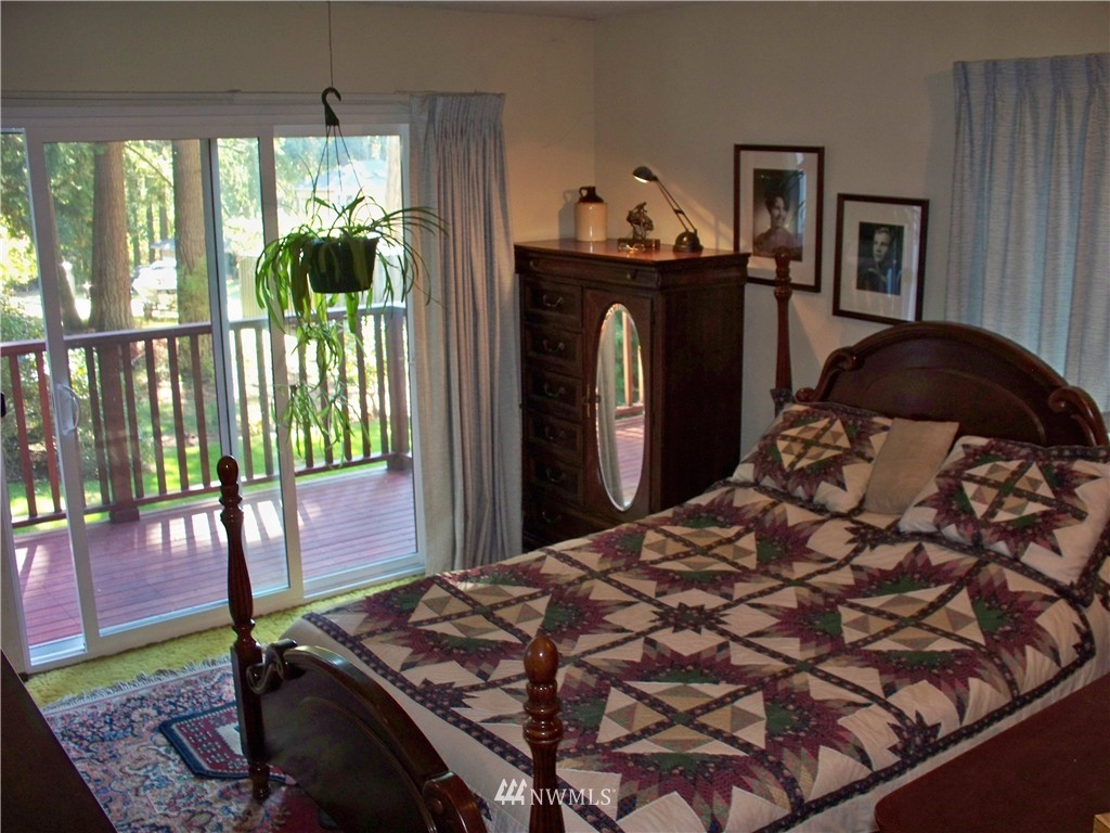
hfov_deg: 52.6
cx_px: 555
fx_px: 1122
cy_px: 416
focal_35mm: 35
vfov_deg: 40.7
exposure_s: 1/30
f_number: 2.8
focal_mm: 7.54
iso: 200
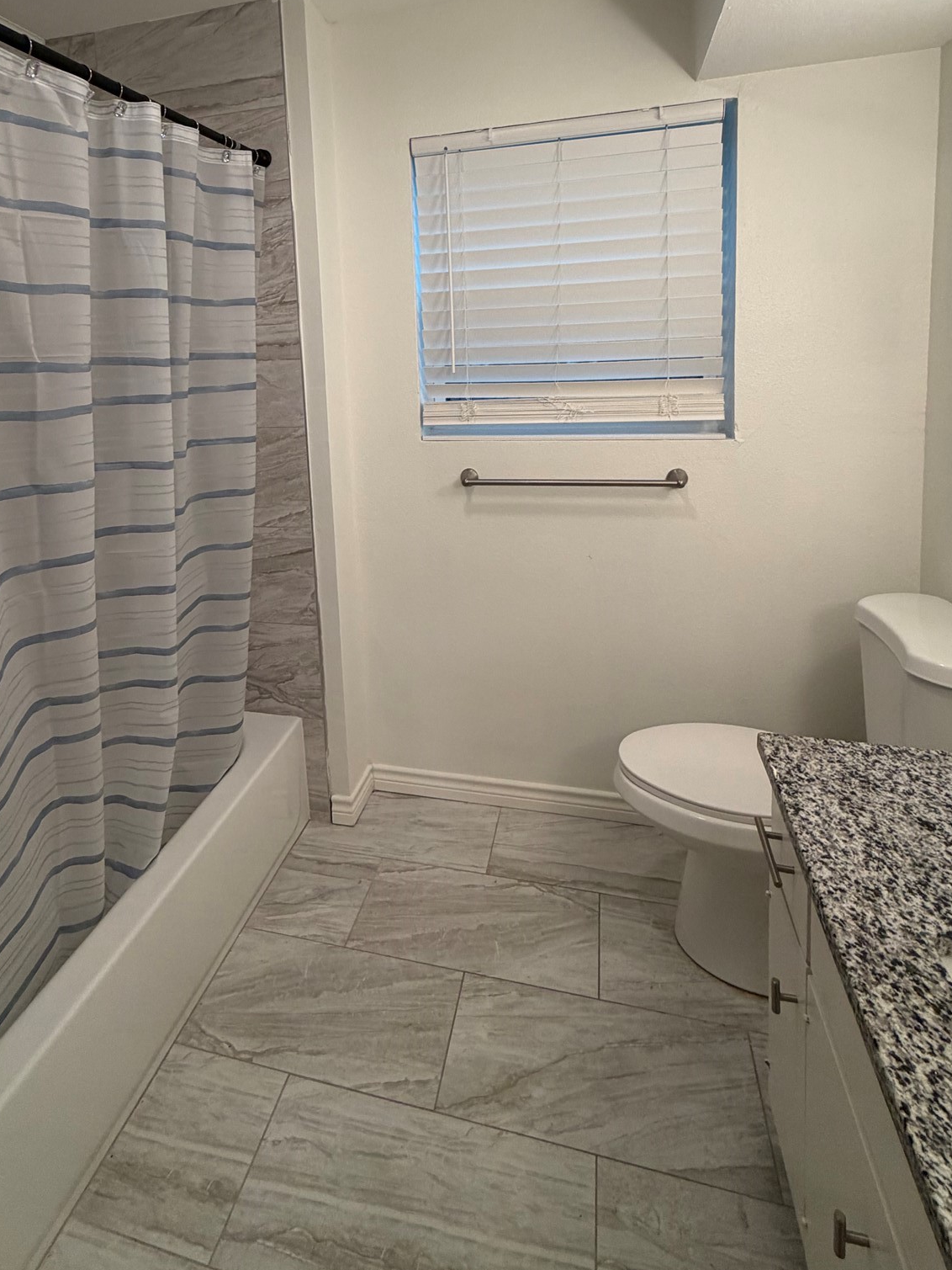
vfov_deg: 81.7
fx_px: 697
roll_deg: +2.7
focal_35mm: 19
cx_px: 408
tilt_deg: -6.0
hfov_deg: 68.3
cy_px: 421
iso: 160
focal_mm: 2.22
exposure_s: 1/60
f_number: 2.2
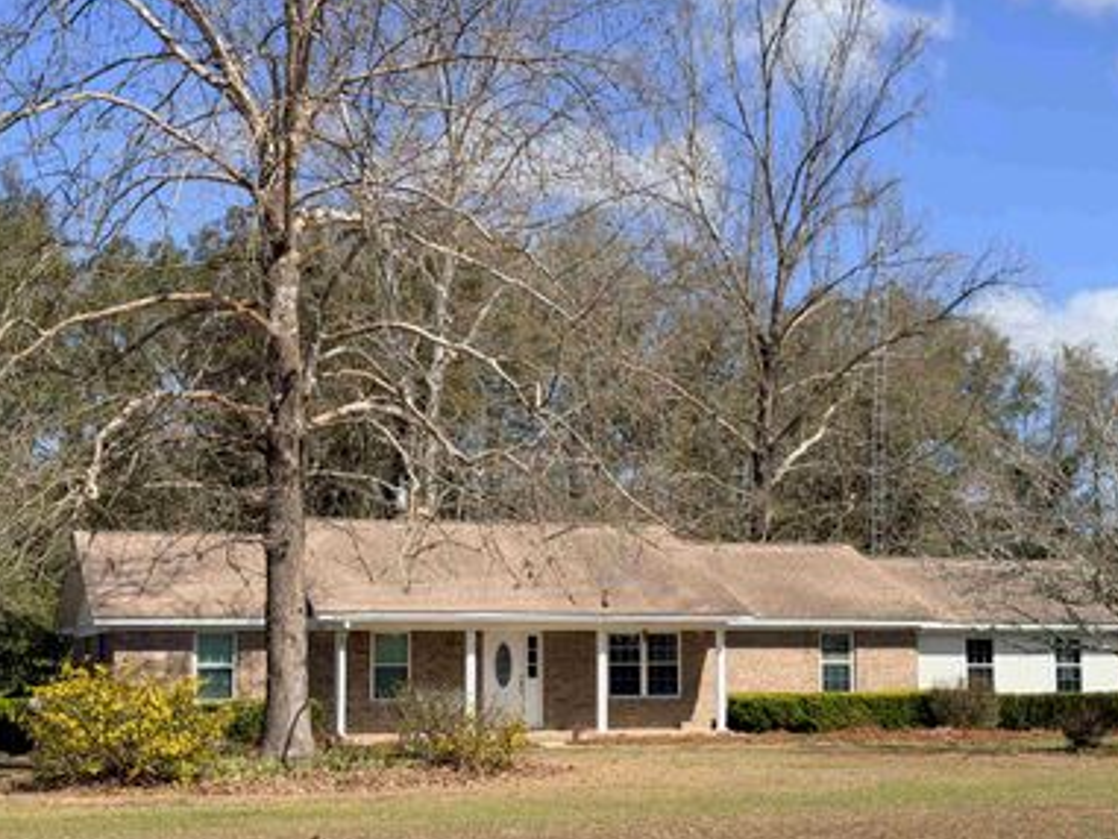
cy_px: 474
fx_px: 2035
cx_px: 672
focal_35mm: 63
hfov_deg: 30.6
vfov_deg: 23.3
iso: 64
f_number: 1.78
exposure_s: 1/5208
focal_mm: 6.76
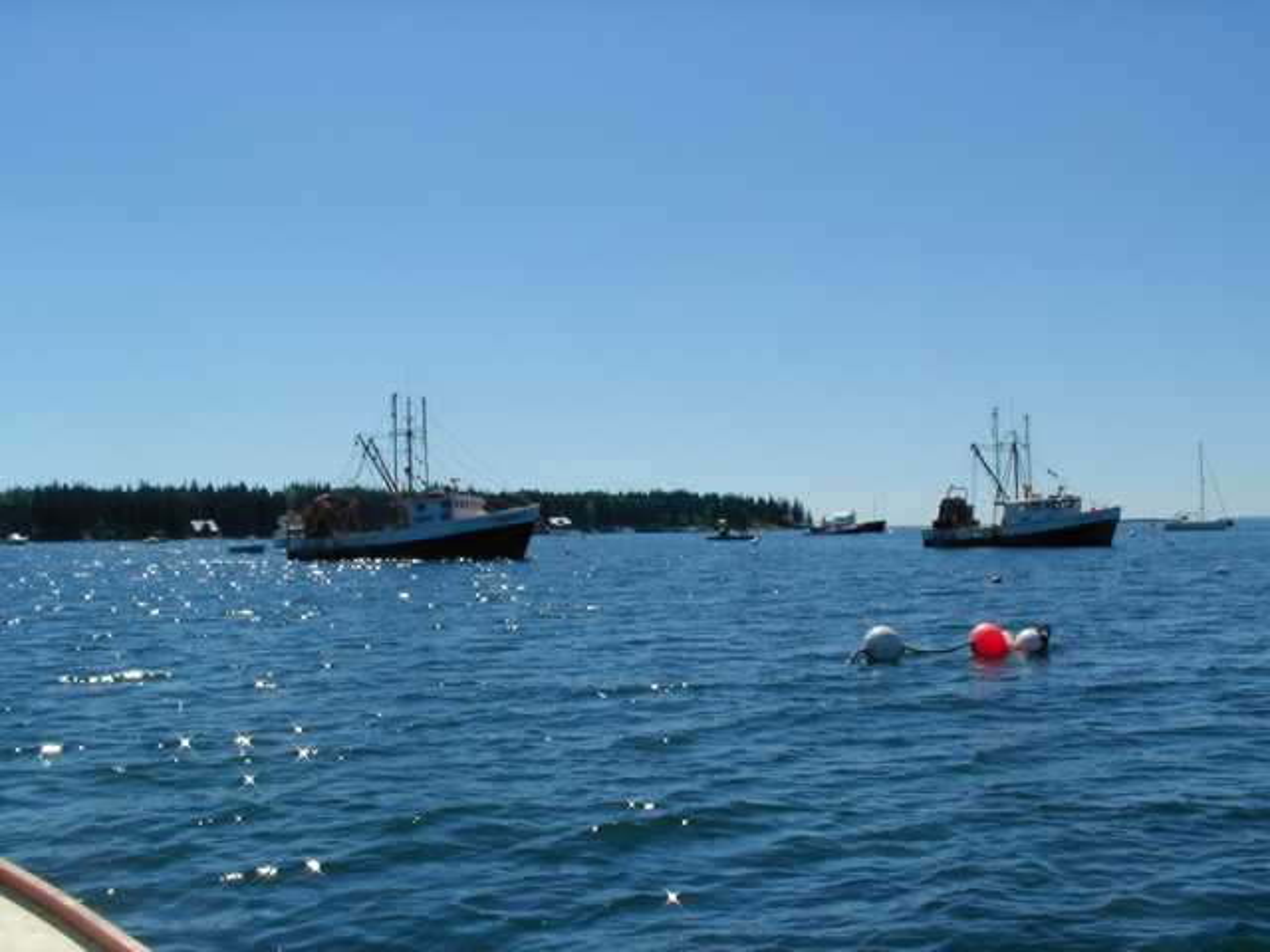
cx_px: 635
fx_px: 1394
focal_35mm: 38
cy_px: 476
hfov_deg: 49.0
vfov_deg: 37.7
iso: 50
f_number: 8
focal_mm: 5.8
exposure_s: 1/381
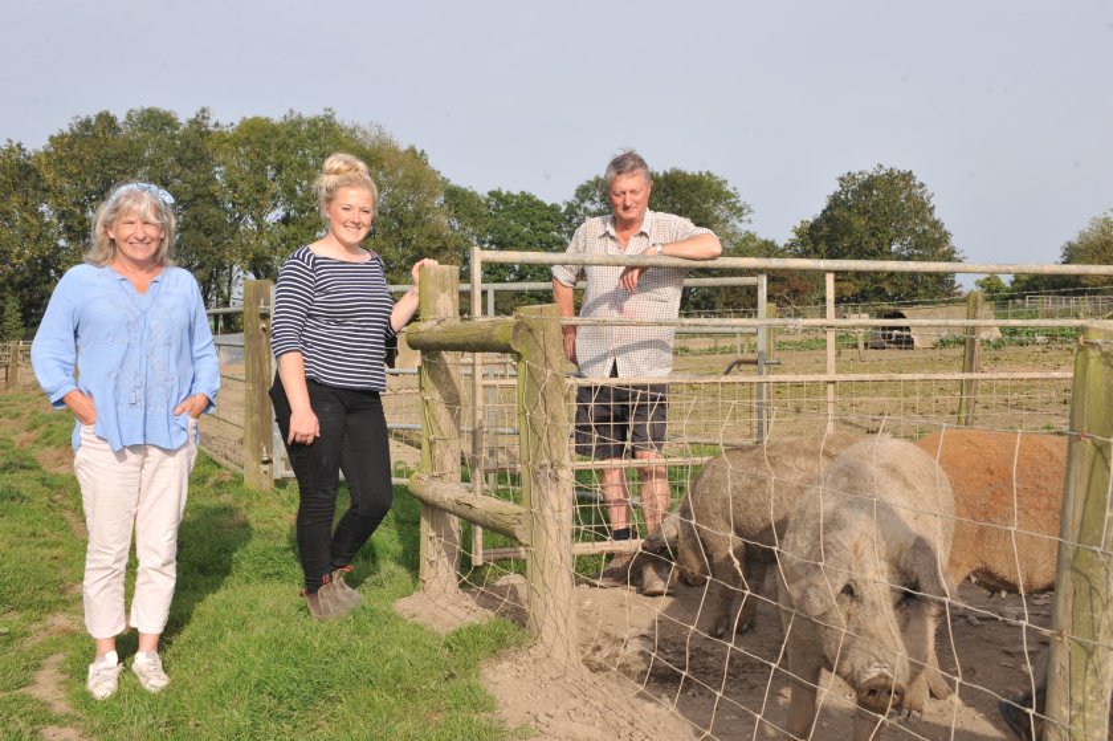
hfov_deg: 48.5
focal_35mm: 40
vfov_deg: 33.4
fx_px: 1236
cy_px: 370
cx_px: 556
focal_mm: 40
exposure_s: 1/320
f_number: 13
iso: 400
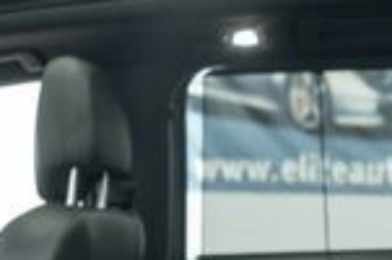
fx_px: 1293
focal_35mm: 119
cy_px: 363
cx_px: 8
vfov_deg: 11.1
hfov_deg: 16.9
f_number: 3.2
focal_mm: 28
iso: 2000
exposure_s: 1/50
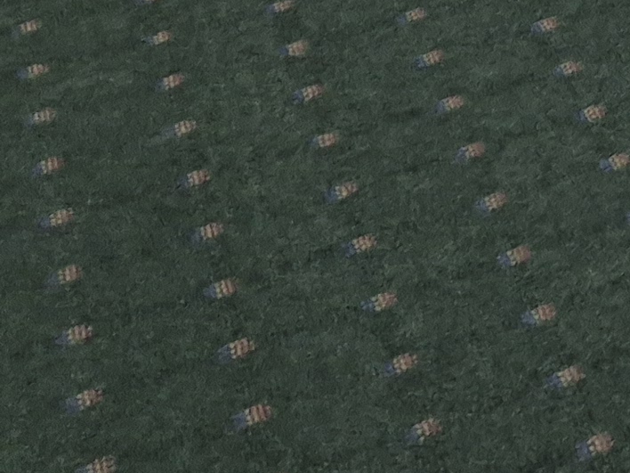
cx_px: 1666
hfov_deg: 11.5
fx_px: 2366
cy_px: -732
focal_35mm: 130
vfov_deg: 9.8
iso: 160
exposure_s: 1/120
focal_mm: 5.4
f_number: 1.8
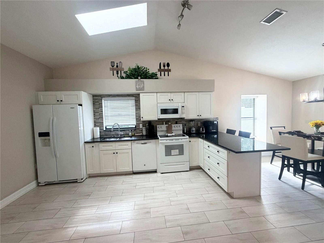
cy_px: 122
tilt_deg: -3.8
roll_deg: +2.4
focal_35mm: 14
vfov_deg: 85.7
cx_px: 162
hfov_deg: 102.1
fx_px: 131
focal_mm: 2.22
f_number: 2.2
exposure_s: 1/120
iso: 200
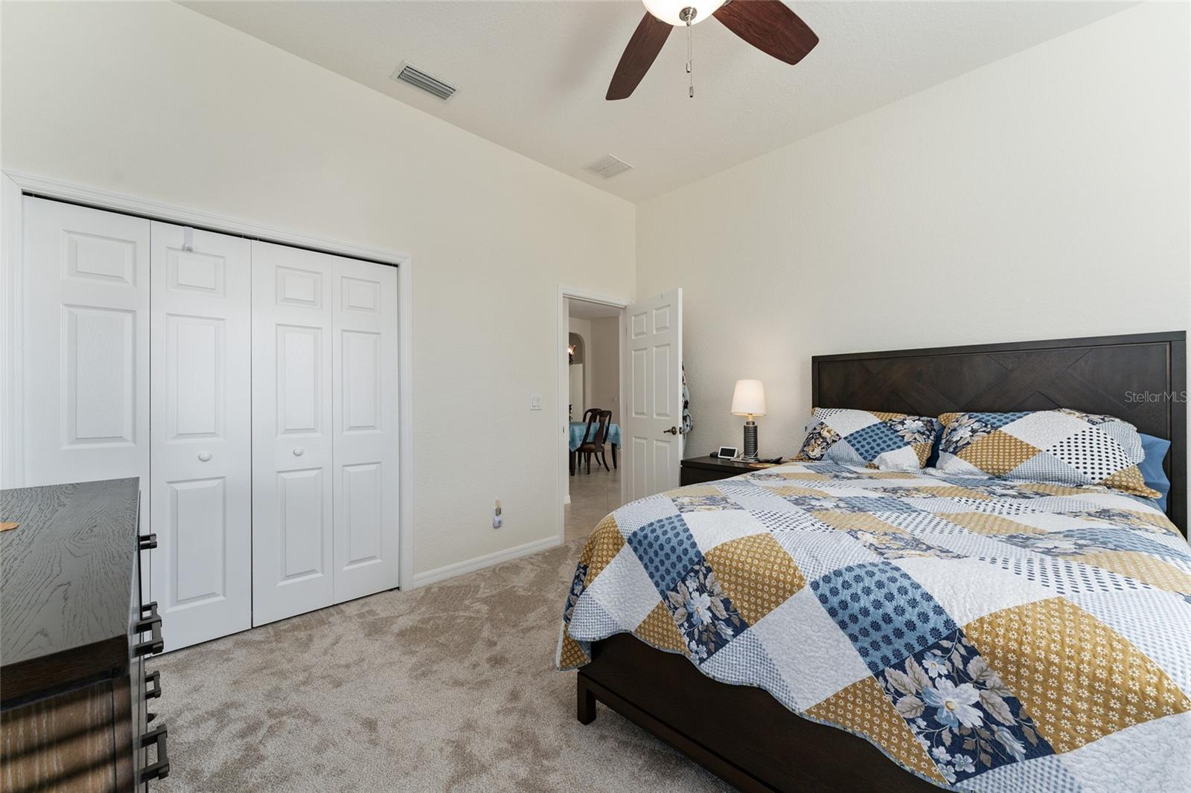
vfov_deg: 81.2
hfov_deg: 104.3
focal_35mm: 14
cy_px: 396
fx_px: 463
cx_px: 596
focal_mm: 14
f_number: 8
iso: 250
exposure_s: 1/30
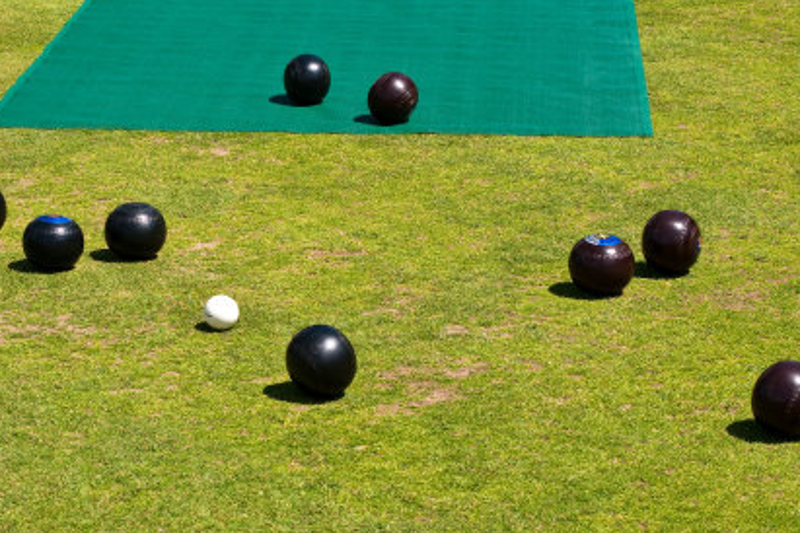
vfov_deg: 11.2
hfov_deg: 16.7
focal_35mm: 123
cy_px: 236
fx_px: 2727
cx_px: 319
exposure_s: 1/125
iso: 100
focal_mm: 55
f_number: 11
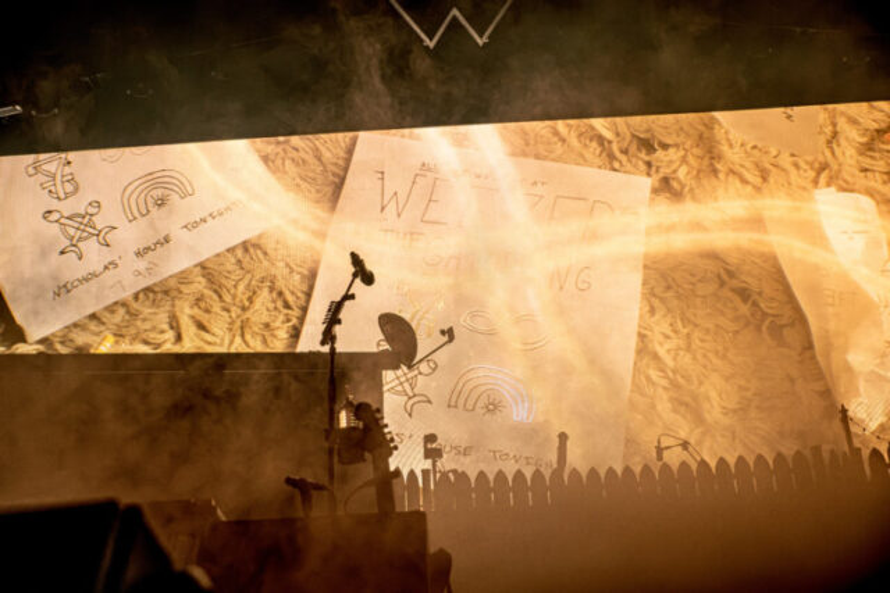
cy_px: 296
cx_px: 445
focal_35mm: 43
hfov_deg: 45.4
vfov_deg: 31.2
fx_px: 1063
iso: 2500
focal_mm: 43
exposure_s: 1/320
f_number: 5
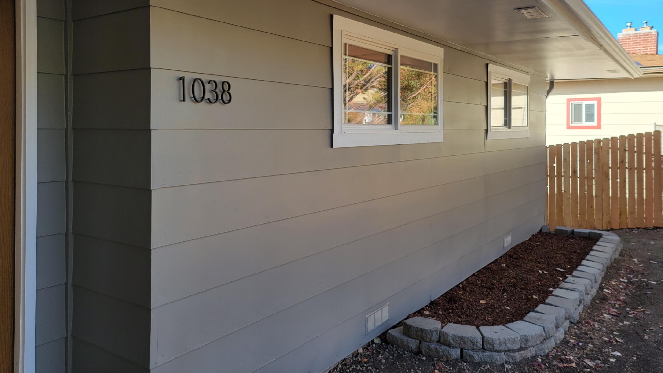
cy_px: 129
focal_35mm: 30
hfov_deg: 64.3
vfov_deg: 38.6
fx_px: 527
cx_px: 322
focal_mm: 5.4
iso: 40
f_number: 1.8
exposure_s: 1/328
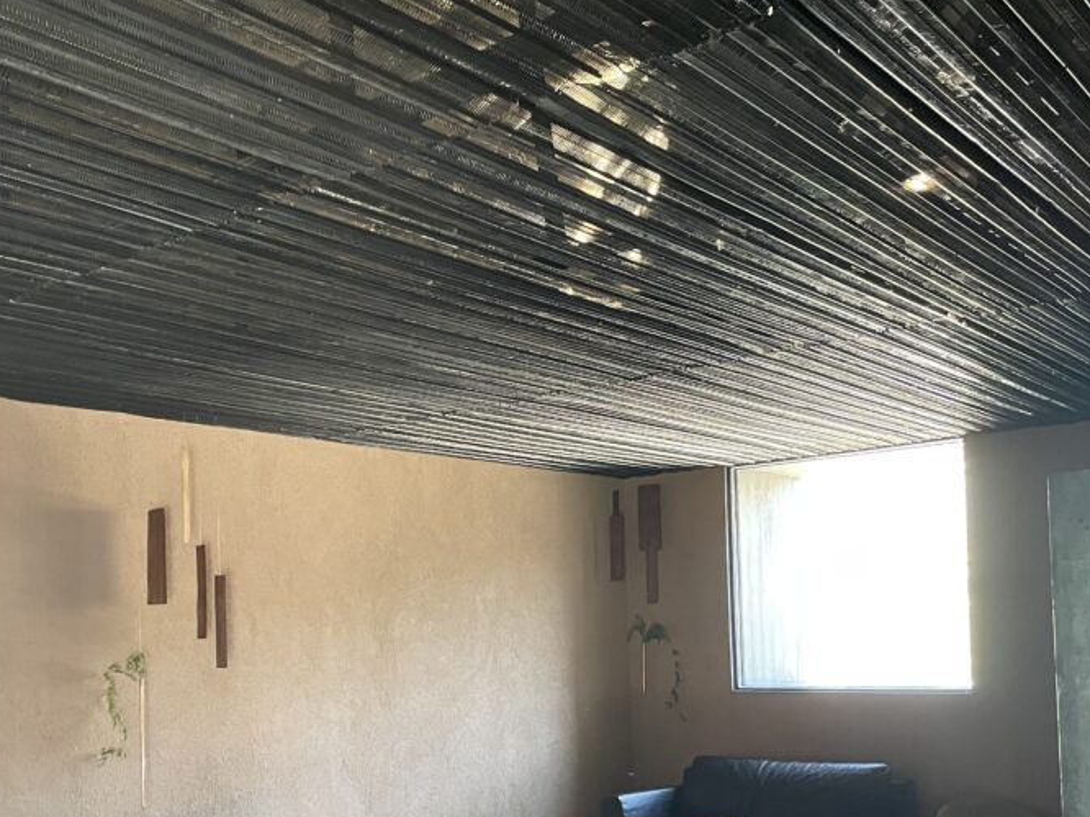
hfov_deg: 46.4
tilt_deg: +1.2
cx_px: 403
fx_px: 1259
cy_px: 619
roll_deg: +1.5
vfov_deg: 35.1
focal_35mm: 40
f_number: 1.6
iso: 500
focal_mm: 4.2
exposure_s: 1/60
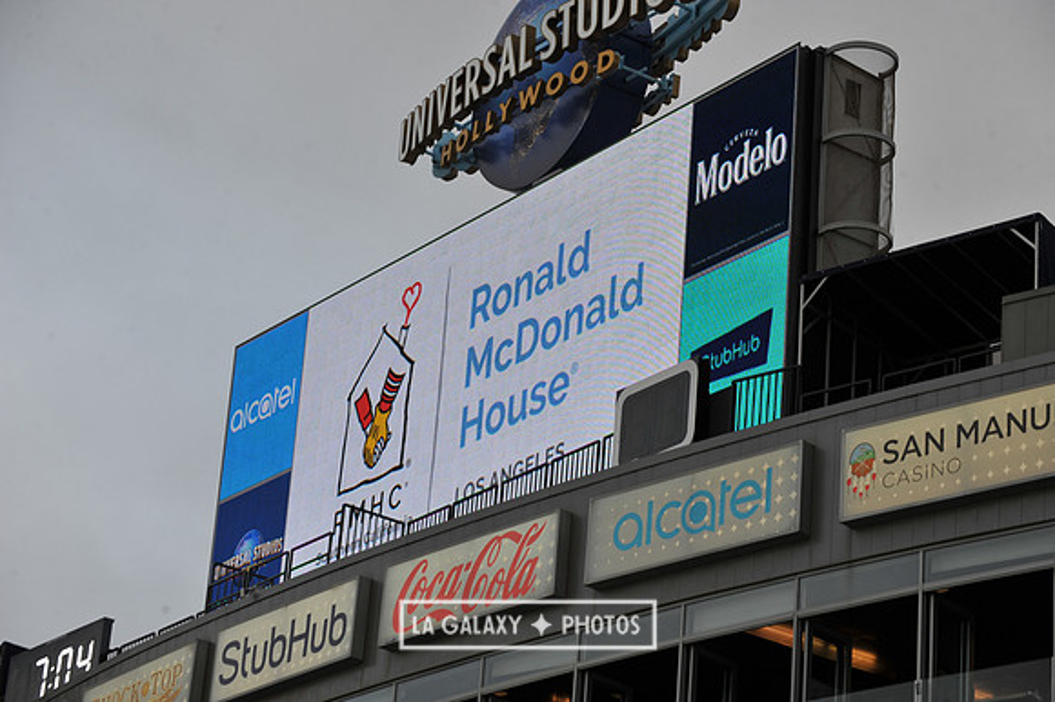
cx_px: 528
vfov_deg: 11.8
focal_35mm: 116
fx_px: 3397
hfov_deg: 17.7
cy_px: 351
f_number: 8
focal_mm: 116
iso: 400
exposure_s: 1/250
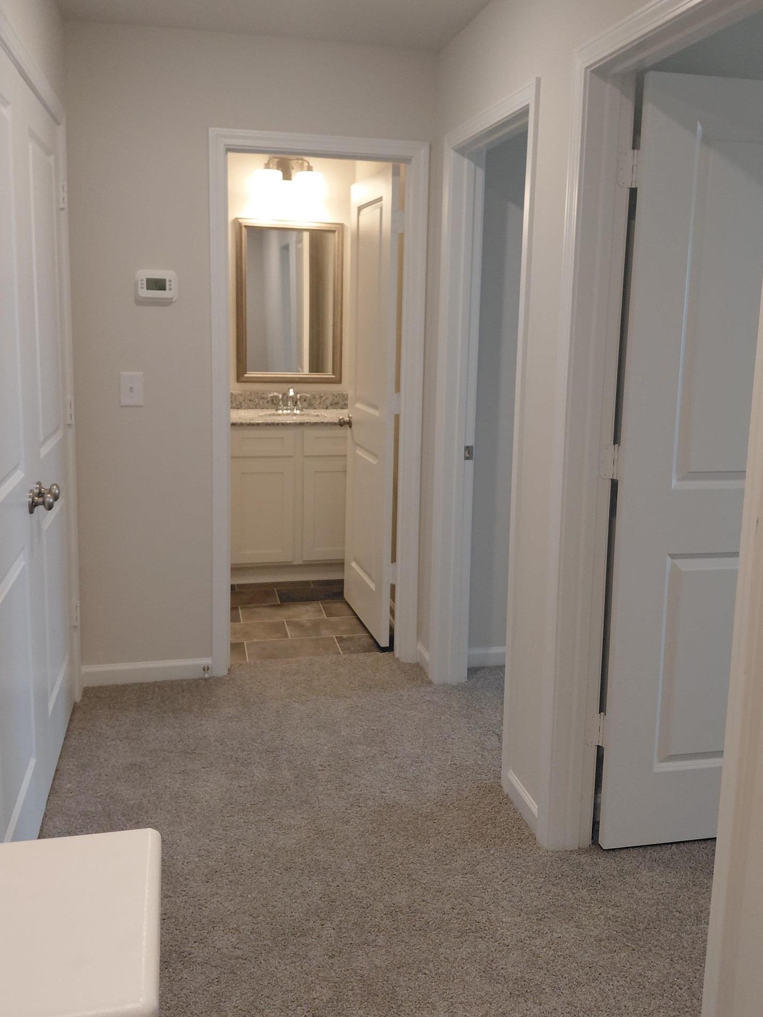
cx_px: 391
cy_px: 427
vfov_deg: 59.6
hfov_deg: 46.8
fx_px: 882
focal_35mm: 30
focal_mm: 4.69
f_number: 1.8
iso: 160
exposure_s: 1/120
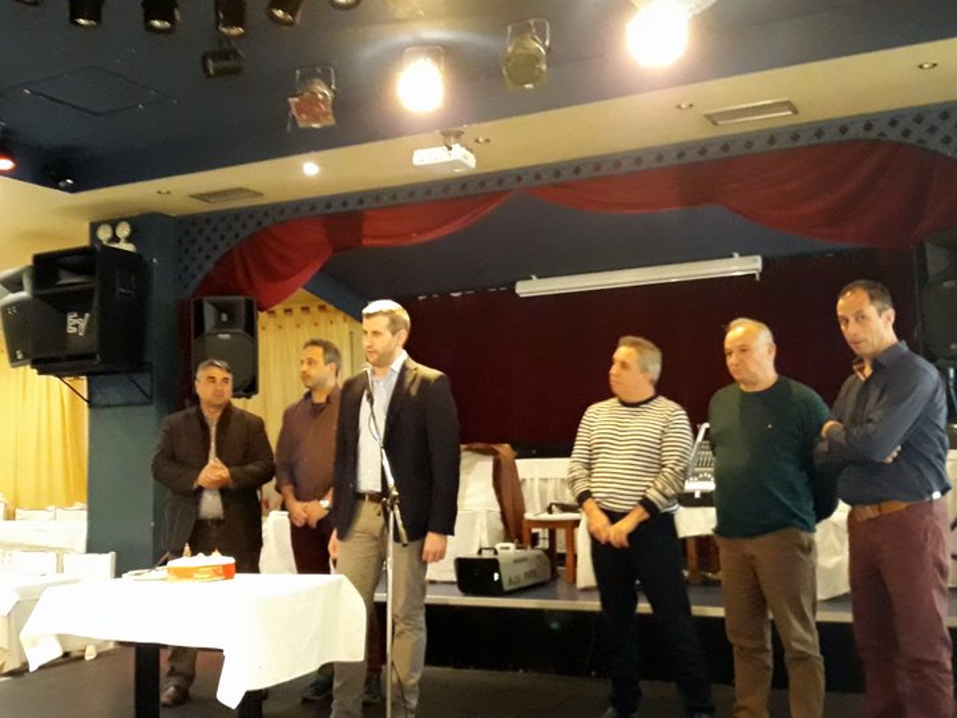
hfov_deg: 65.3
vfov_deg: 51.4
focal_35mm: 27
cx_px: 478
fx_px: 746
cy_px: 359
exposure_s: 1/20
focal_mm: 3.71
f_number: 1.7
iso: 800
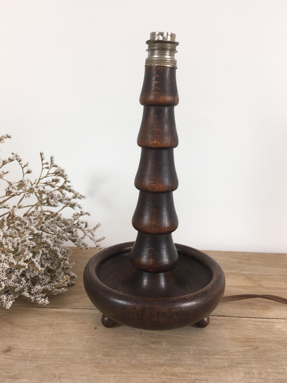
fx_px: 354
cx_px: 135
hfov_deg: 44.1
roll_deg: -0.7
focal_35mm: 32
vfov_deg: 56.8
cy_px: 177
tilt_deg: -12.6
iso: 25
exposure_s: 1/50
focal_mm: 4.15
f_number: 2.2
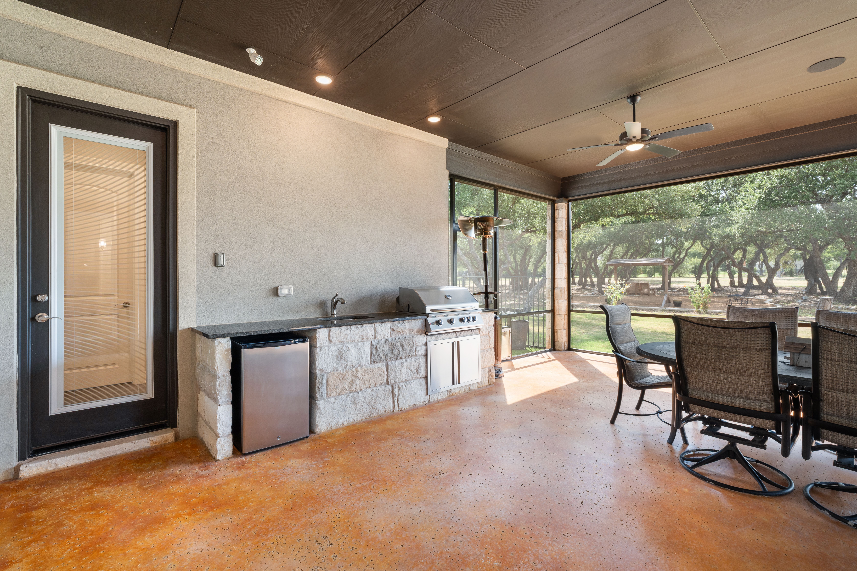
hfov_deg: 96.7
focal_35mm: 16
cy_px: 286
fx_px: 381
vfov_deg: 73.7
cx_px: 428
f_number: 10
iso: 250
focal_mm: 16
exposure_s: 1/1.67
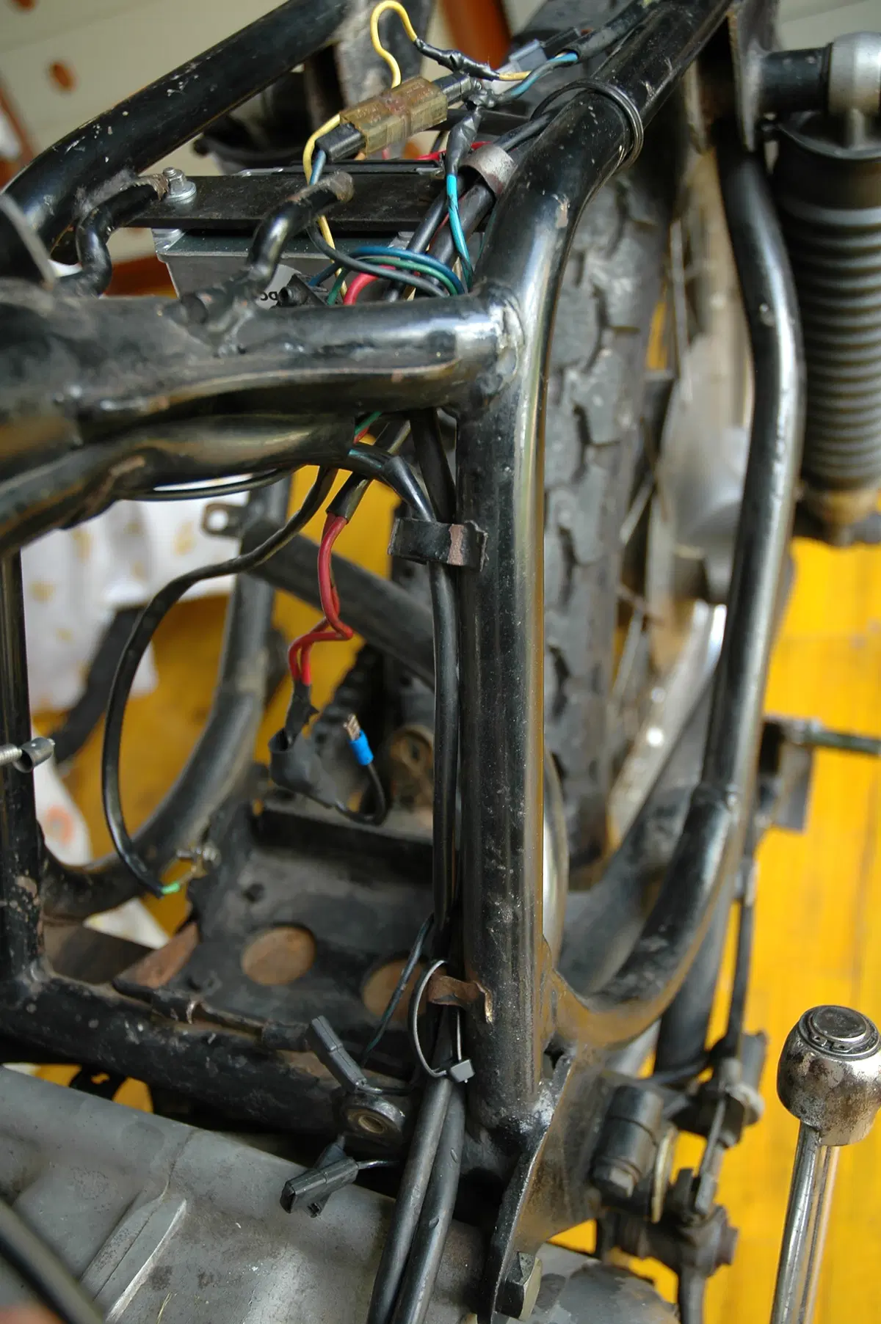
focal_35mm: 36
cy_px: 662
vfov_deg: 53.2
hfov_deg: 36.8
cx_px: 440
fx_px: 1324
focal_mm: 24
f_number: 3.8
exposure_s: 1/40
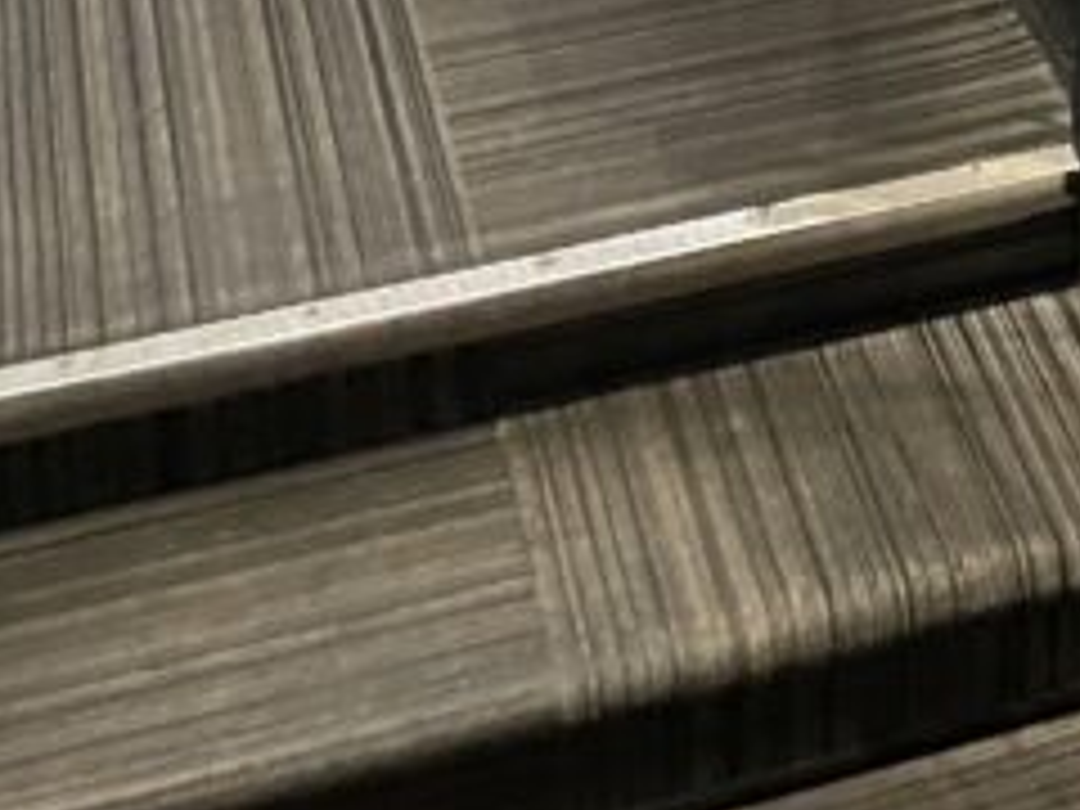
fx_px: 3463
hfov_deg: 16.4
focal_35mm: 111
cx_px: 1534
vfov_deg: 11.9
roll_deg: -1.8
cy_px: -828
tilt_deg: -15.2
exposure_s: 1/40
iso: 500
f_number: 1.6
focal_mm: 4.2
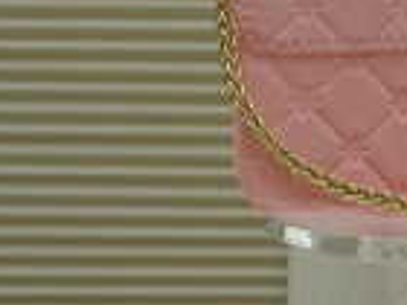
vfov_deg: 11.5
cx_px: 497
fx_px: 1505
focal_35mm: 128
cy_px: 290
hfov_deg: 14.9
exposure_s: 1/250
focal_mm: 7.8
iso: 80
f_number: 5.3
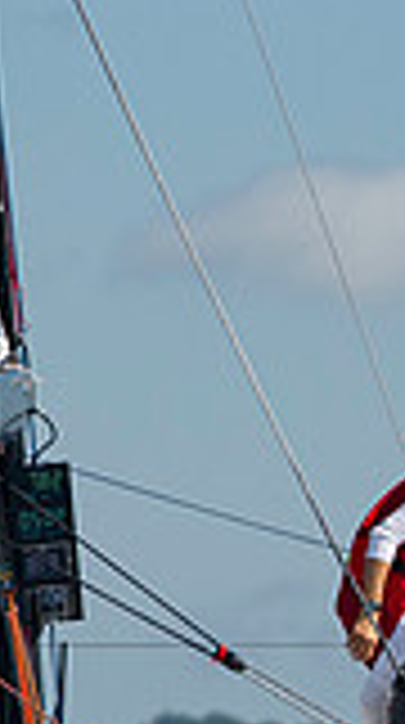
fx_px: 14444
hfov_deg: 1.6
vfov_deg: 2.9
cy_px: 700
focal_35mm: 753
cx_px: 561
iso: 320
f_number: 4.5
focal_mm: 165
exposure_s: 1/3200
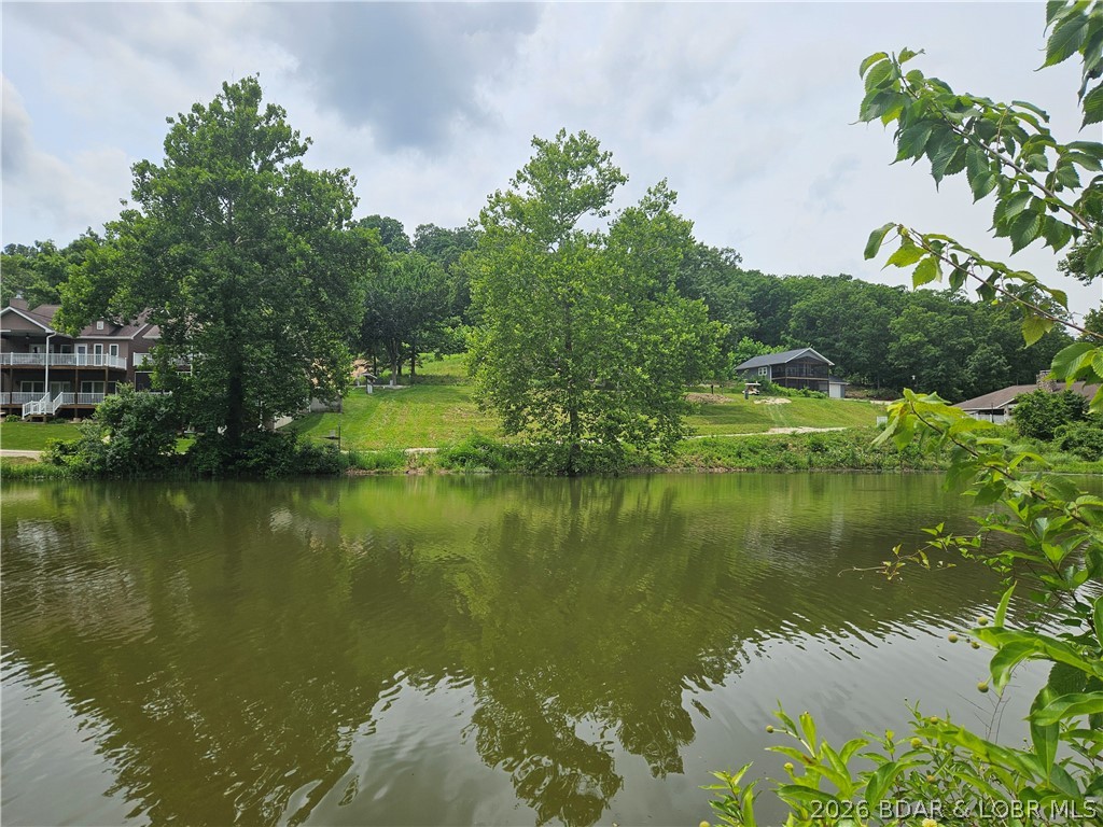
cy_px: 414
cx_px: 552
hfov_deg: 73.9
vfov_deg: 58.9
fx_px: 733
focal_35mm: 23
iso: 25
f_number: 1.8
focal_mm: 5.4
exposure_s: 1/2745
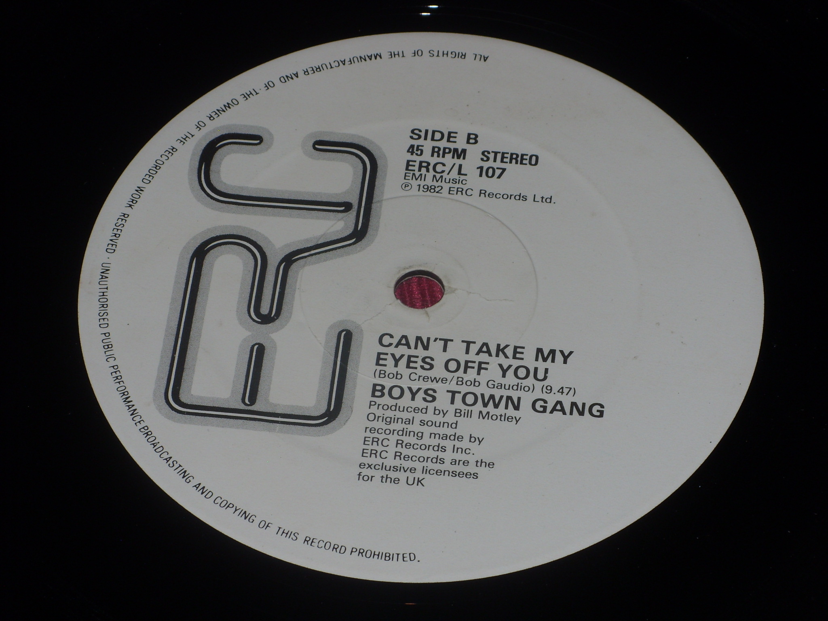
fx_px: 3468
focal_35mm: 145
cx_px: 414
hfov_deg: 13.6
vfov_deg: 10.2
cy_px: 310
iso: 50
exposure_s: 1/148
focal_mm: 24.2
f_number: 7.1
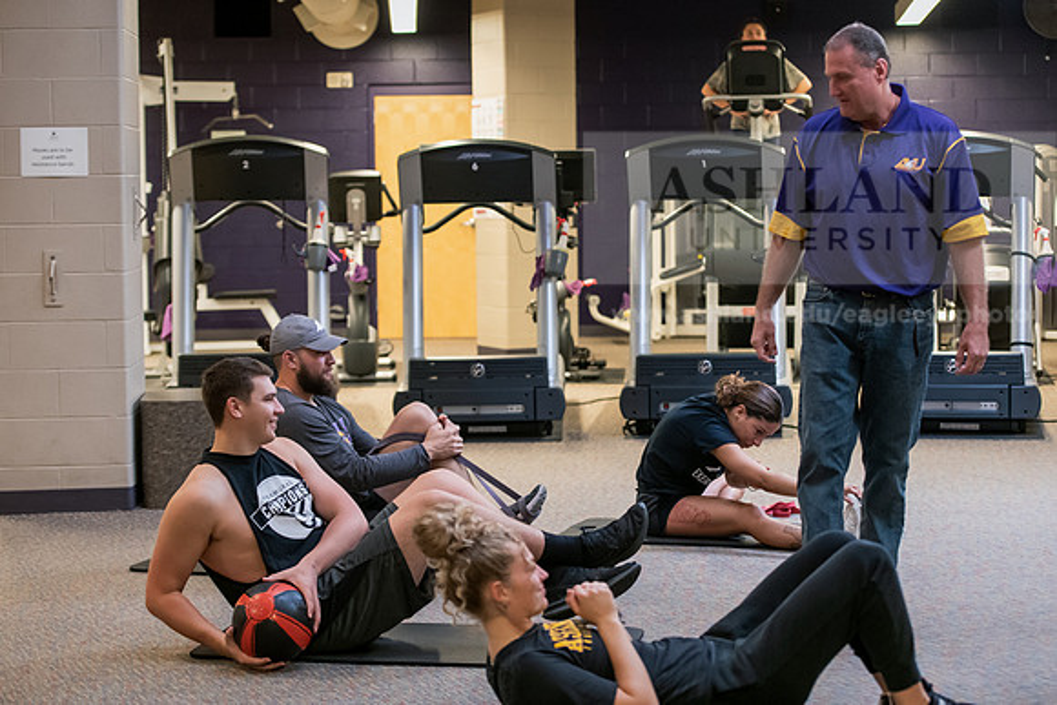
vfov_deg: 18.4
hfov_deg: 27.3
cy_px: 334
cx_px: 559
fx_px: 2175
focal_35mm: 74
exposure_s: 1/200
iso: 1600
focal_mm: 70
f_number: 3.2
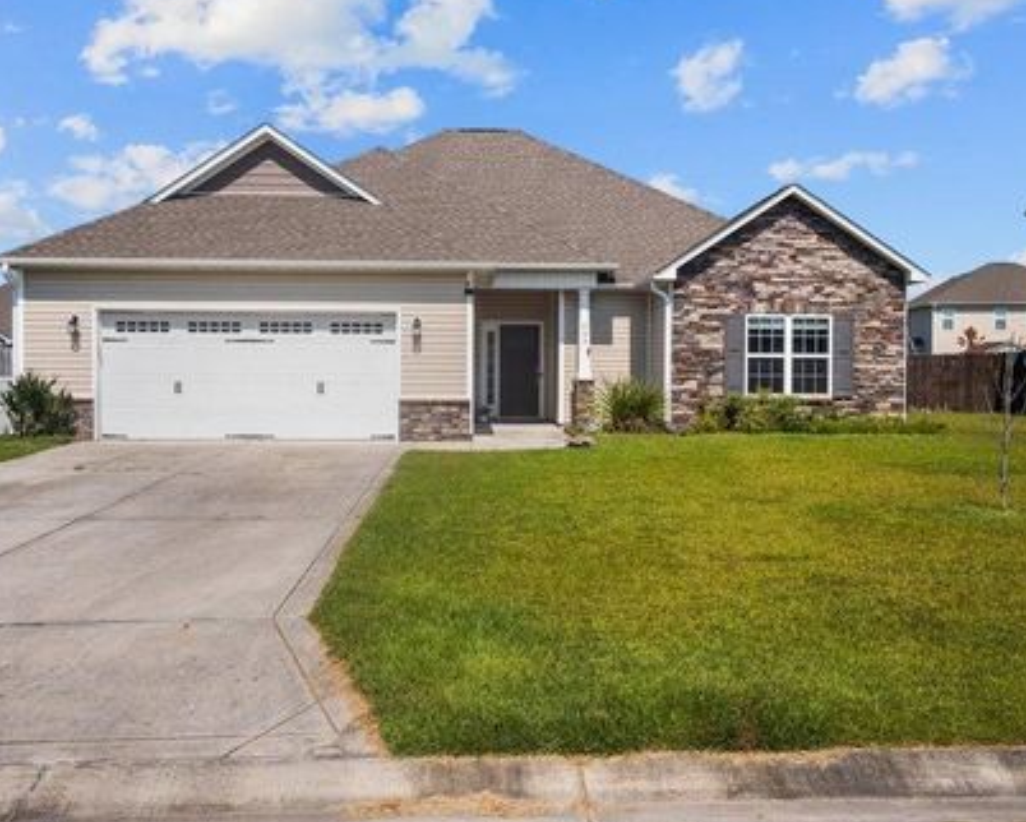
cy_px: 402
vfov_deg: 43.4
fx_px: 1033
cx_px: 508
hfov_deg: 52.8
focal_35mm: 34
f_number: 4
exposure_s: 1/3200
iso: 200
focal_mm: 14
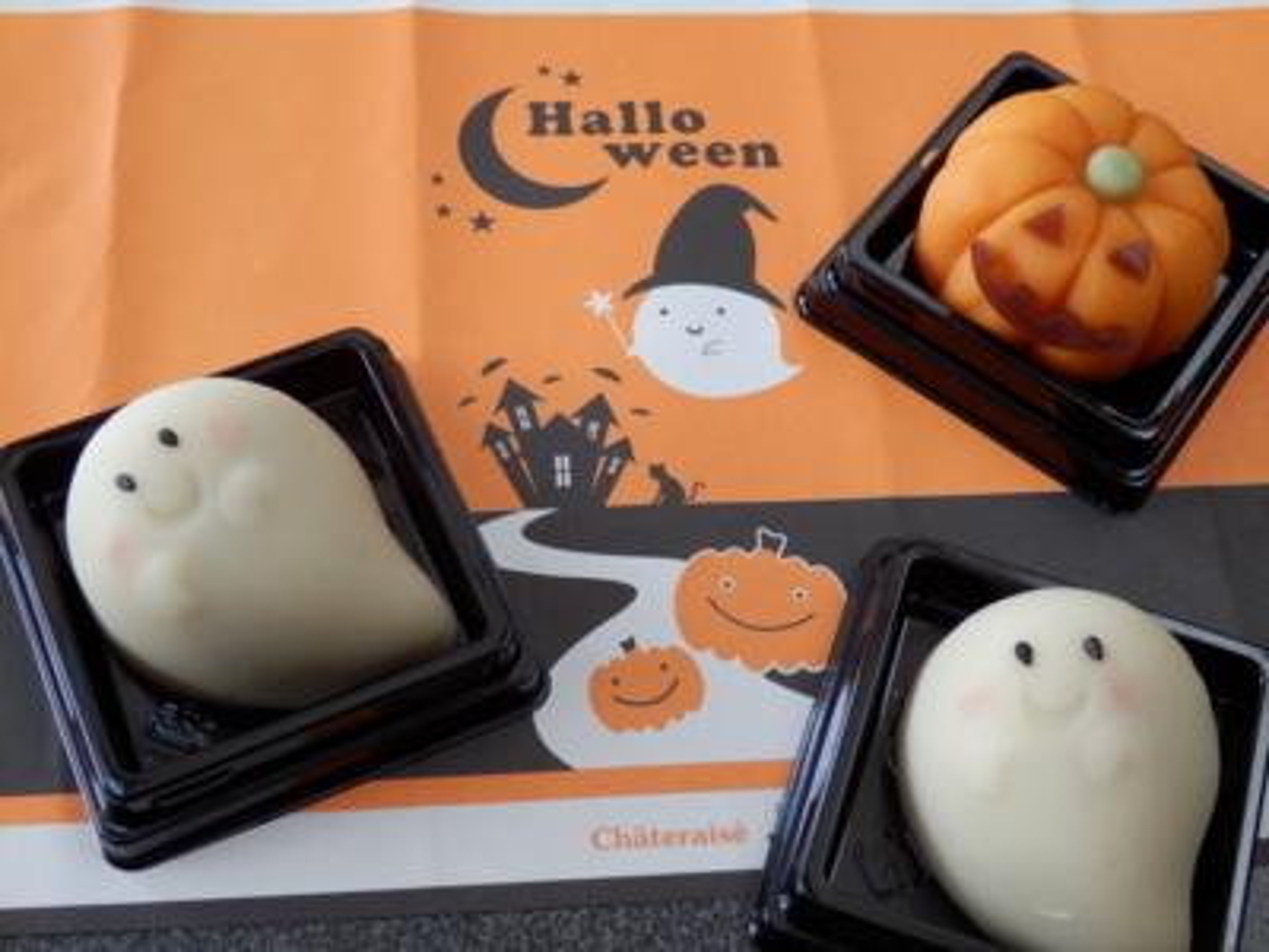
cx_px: 634
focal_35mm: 45
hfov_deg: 42.1
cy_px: 476
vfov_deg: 32.2
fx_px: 1650
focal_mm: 8
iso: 320
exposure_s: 1/80
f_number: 3.8
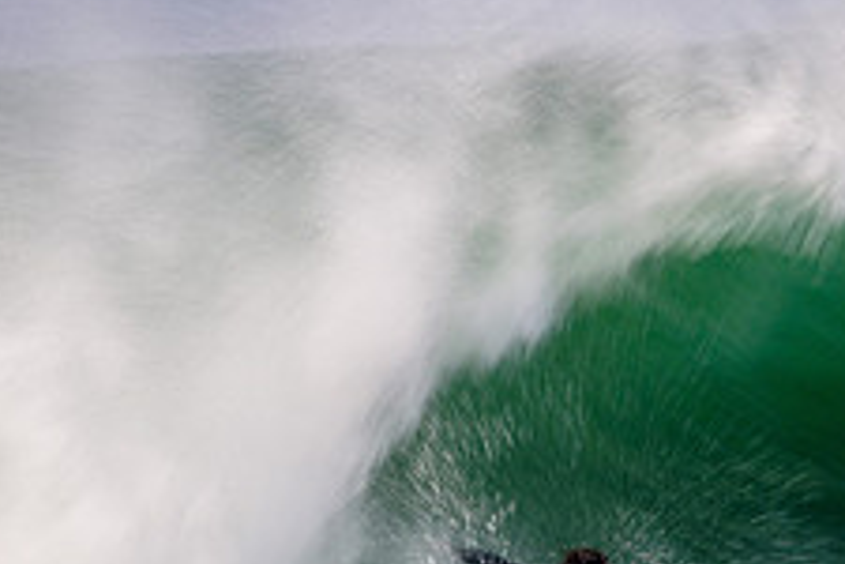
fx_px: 42341
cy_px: 653
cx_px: 827
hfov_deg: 1.1
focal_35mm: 1804
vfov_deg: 0.8
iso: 100
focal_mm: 440
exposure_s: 1/25
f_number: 16
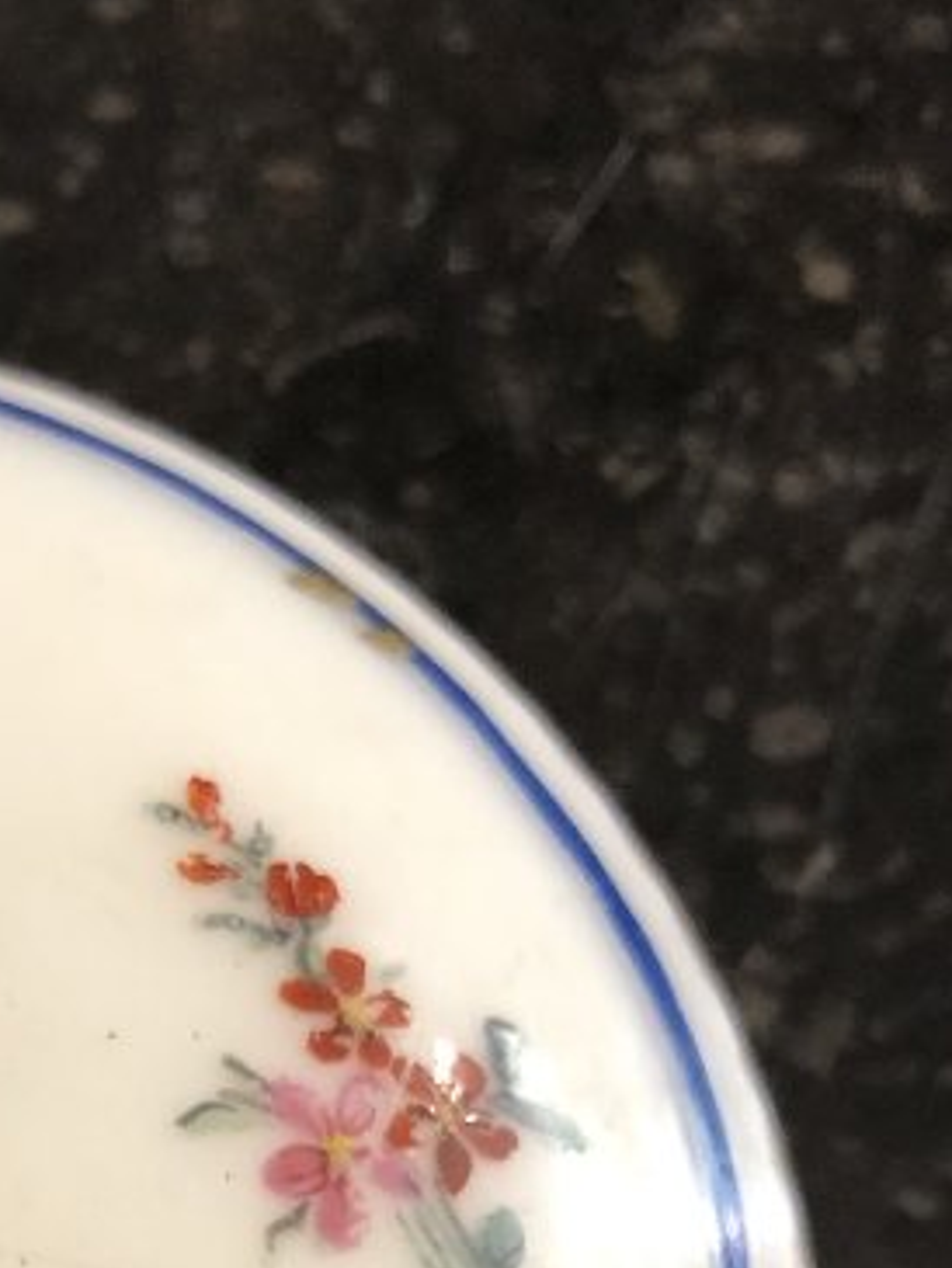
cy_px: 1331
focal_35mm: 92
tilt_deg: -71.0
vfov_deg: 20.5
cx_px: -417
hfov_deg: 15.0
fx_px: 3372
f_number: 1.8
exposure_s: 1/17
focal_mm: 4
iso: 64
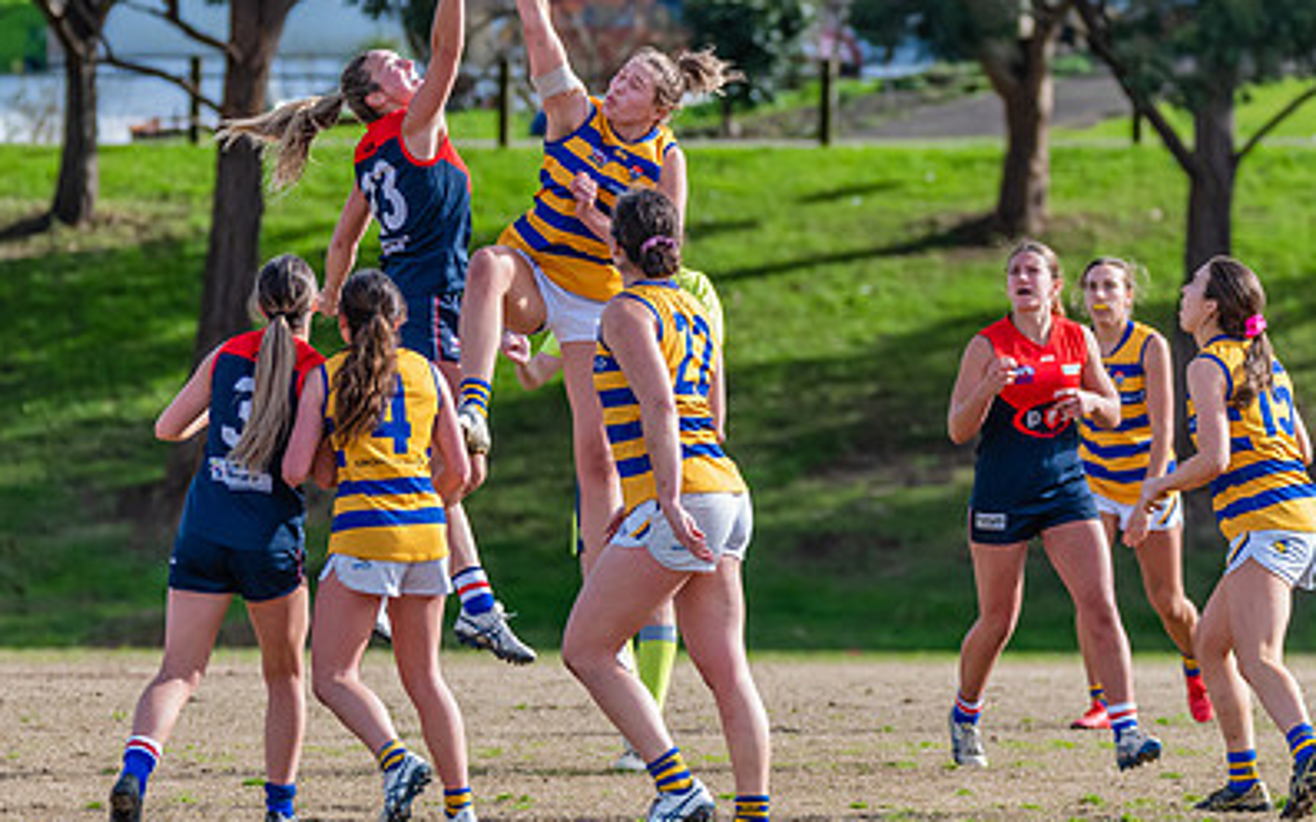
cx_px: 577
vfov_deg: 2.7
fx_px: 17428
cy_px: 285
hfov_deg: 4.3
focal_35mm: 486
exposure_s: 1/1600
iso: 800
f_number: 5.6
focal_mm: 260
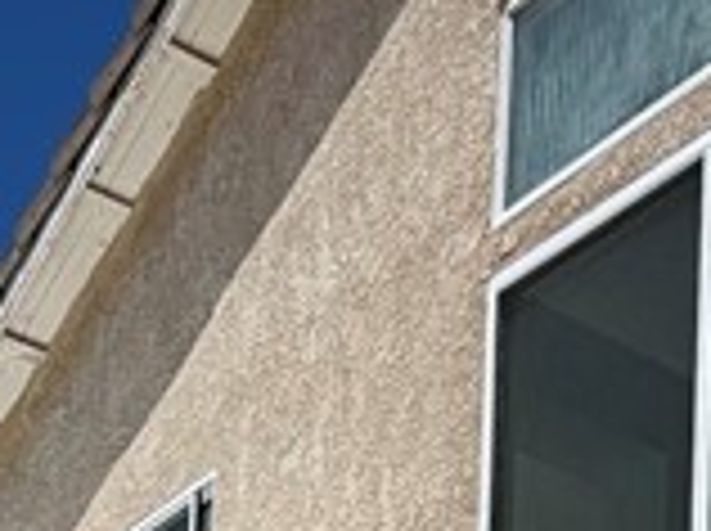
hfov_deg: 21.5
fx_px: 1866
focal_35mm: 91
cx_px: 216
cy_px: 1215
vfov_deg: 12.9
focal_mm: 2.22
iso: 20
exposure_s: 1/1497
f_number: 2.2
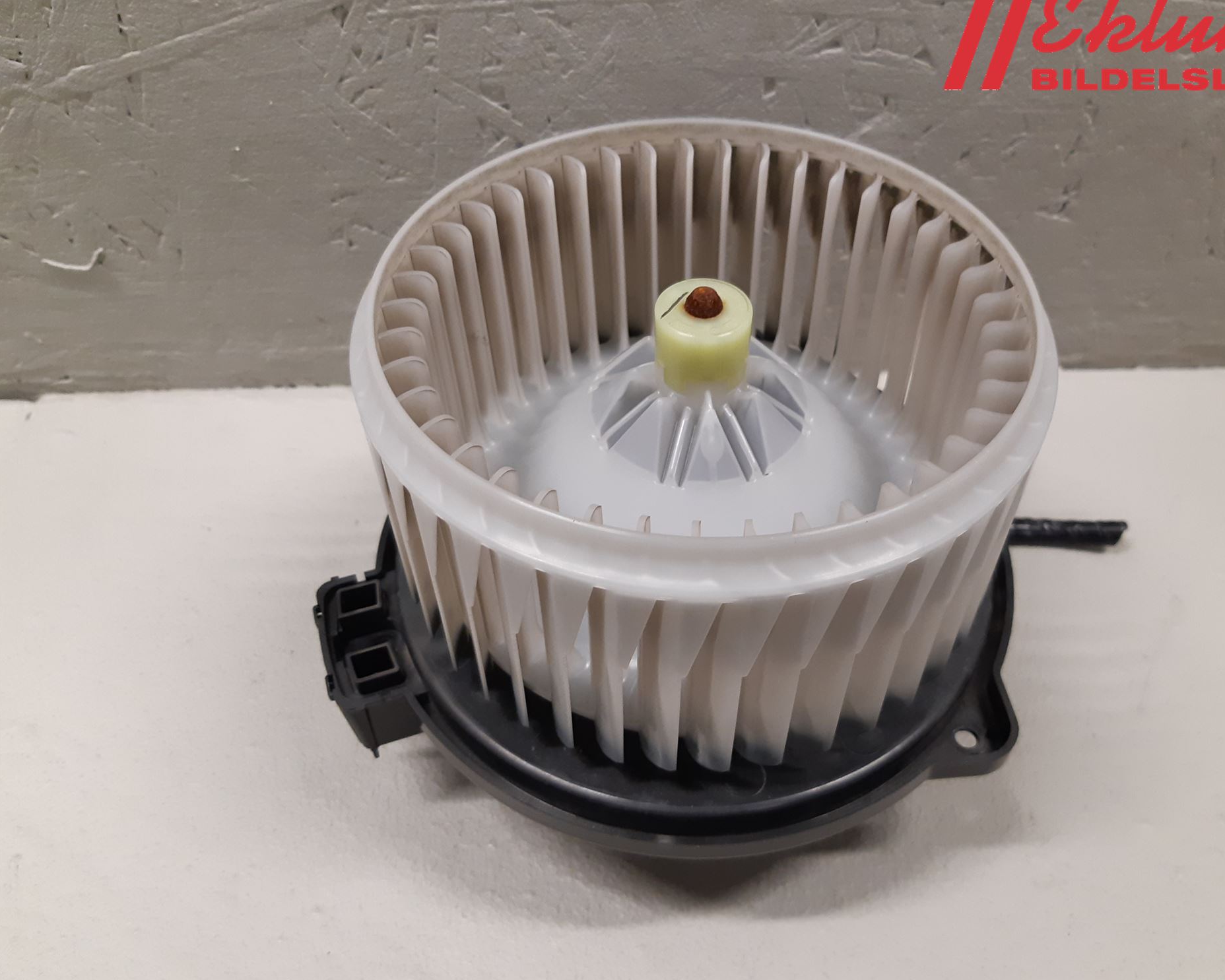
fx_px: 1015
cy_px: 485
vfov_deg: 51.5
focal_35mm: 28
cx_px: 673
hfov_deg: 62.1
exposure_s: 1/50
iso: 160
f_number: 1.7
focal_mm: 3.93
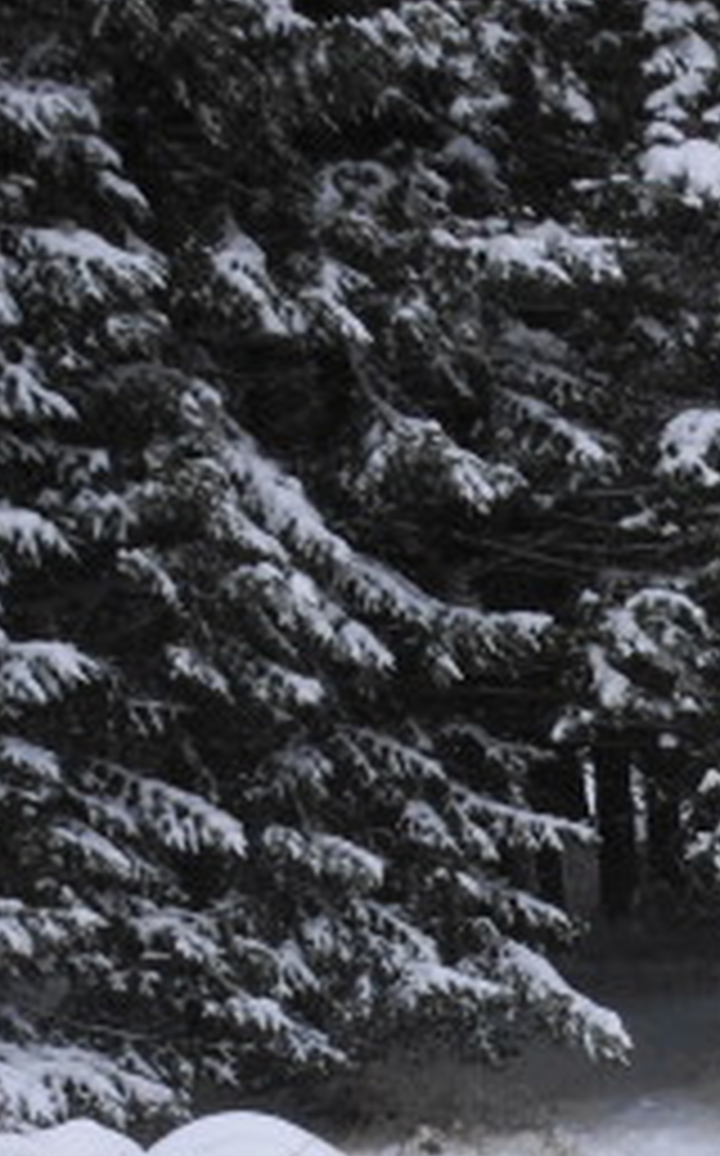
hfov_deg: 9.9
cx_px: 1534
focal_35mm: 120
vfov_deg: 16.2
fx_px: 3778
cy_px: 1610
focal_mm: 18
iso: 100
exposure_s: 1/200
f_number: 13
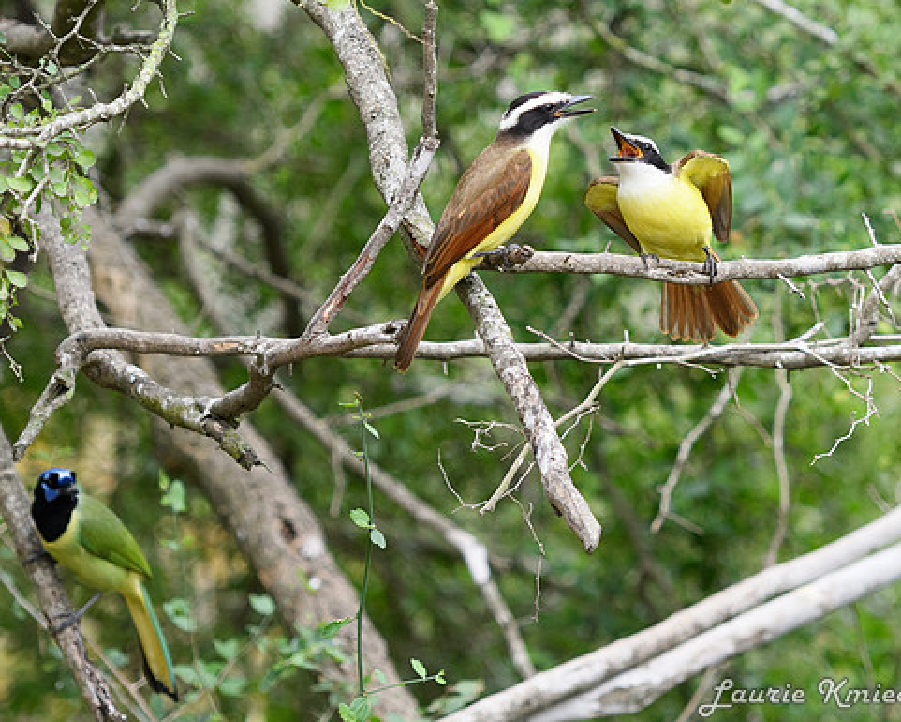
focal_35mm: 259
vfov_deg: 6.0
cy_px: 279
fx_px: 6908
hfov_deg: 7.5
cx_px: 602
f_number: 2.8
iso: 900
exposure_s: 1/1000
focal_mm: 116
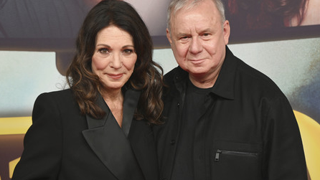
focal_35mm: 108
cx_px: 160
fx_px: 917
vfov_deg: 11.2
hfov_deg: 19.8
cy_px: 84
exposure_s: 1/160
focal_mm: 102
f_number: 6.3
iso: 800
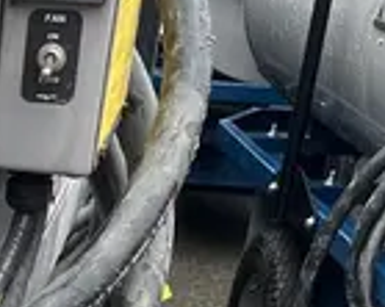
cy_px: 690
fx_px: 1526
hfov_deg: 13.2
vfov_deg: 10.3
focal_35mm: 134
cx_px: -269
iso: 80
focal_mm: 5.1
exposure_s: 1/122
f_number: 1.6
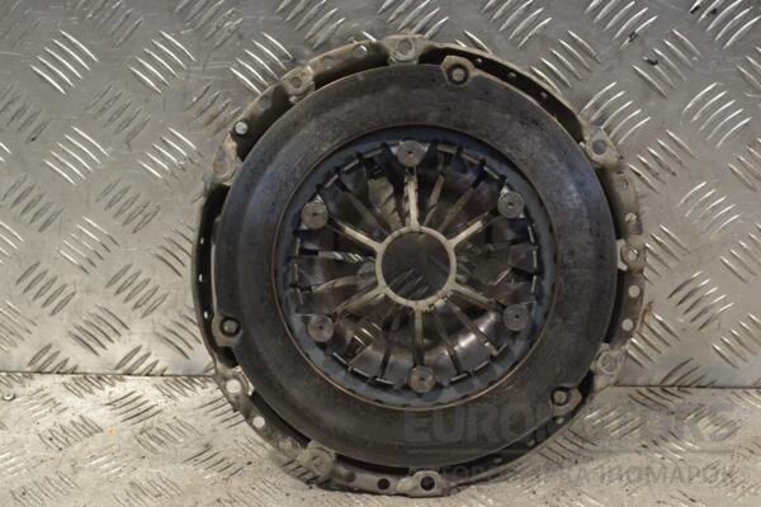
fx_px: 1522
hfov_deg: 28.1
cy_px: 254
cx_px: 380
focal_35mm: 72
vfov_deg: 18.9
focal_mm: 48
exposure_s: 1/250
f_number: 8
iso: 3200
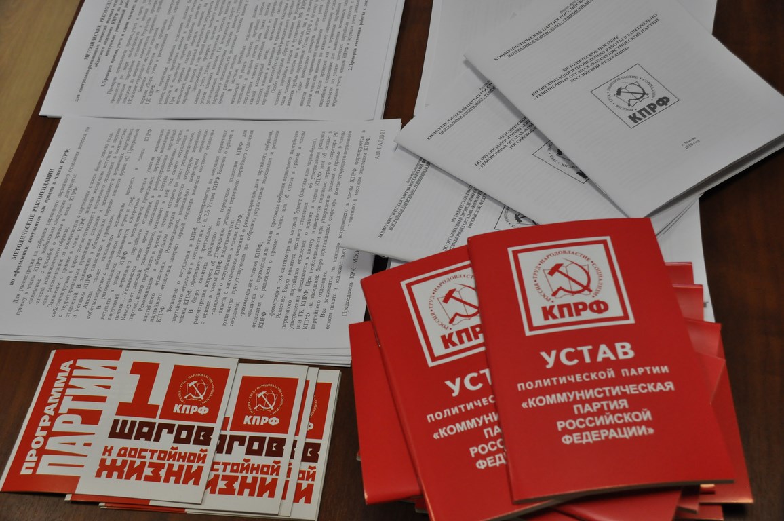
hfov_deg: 41.2
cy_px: 260
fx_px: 1044
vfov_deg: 28.0
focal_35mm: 48
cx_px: 392
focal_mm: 32
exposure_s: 1/80
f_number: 8
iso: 1000
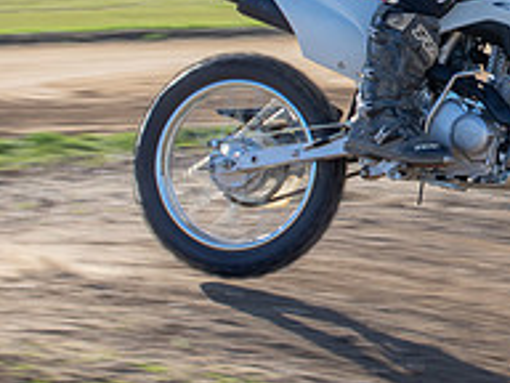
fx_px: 3978
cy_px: 12
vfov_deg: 5.5
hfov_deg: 7.3
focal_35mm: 270
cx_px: 555
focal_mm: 62
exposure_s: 1/200
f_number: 10
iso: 200
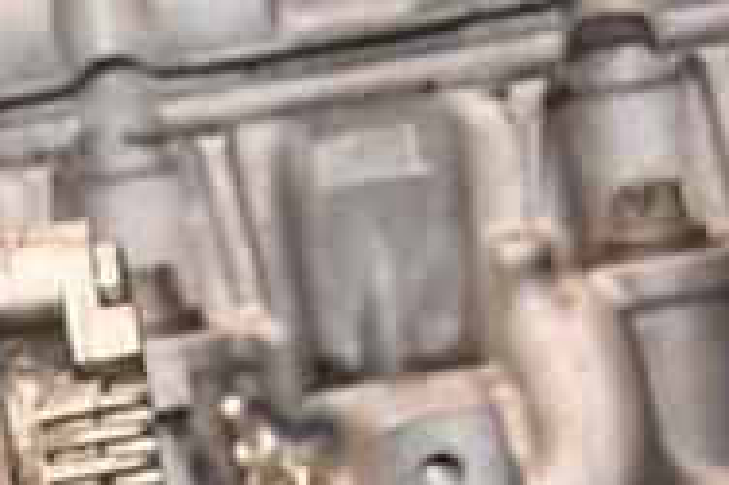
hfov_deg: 11.7
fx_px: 3391
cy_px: 497
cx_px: -364
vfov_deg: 8.1
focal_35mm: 168
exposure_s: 1/60
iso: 1600
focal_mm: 35
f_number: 5.6
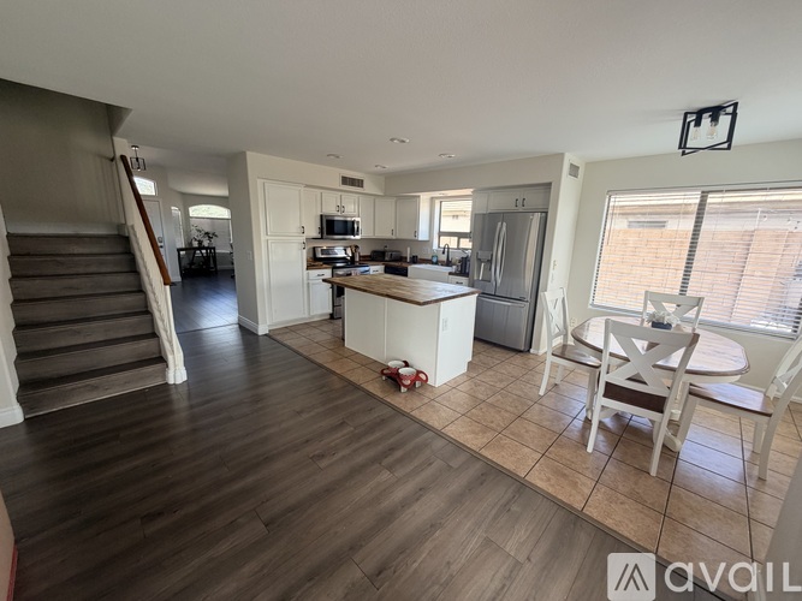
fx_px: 324
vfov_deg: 85.7
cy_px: 300
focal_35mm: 14
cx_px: 401
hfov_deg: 102.1
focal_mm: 2.22
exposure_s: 1/121
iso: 160
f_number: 2.2
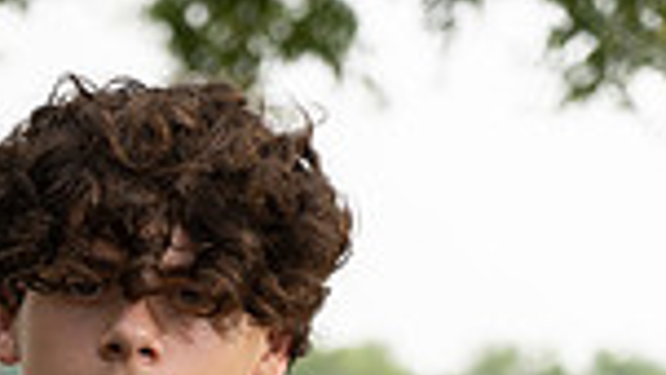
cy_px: 882
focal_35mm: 219
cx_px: 22
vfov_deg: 5.4
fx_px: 3868
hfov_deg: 9.8
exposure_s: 1/250
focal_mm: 70
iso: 100
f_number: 4
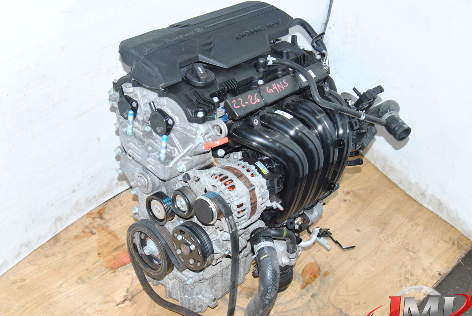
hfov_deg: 41.0
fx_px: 630
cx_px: 219
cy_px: 174
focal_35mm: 48
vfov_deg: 28.1
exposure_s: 1/200
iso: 400
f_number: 7.1
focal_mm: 28
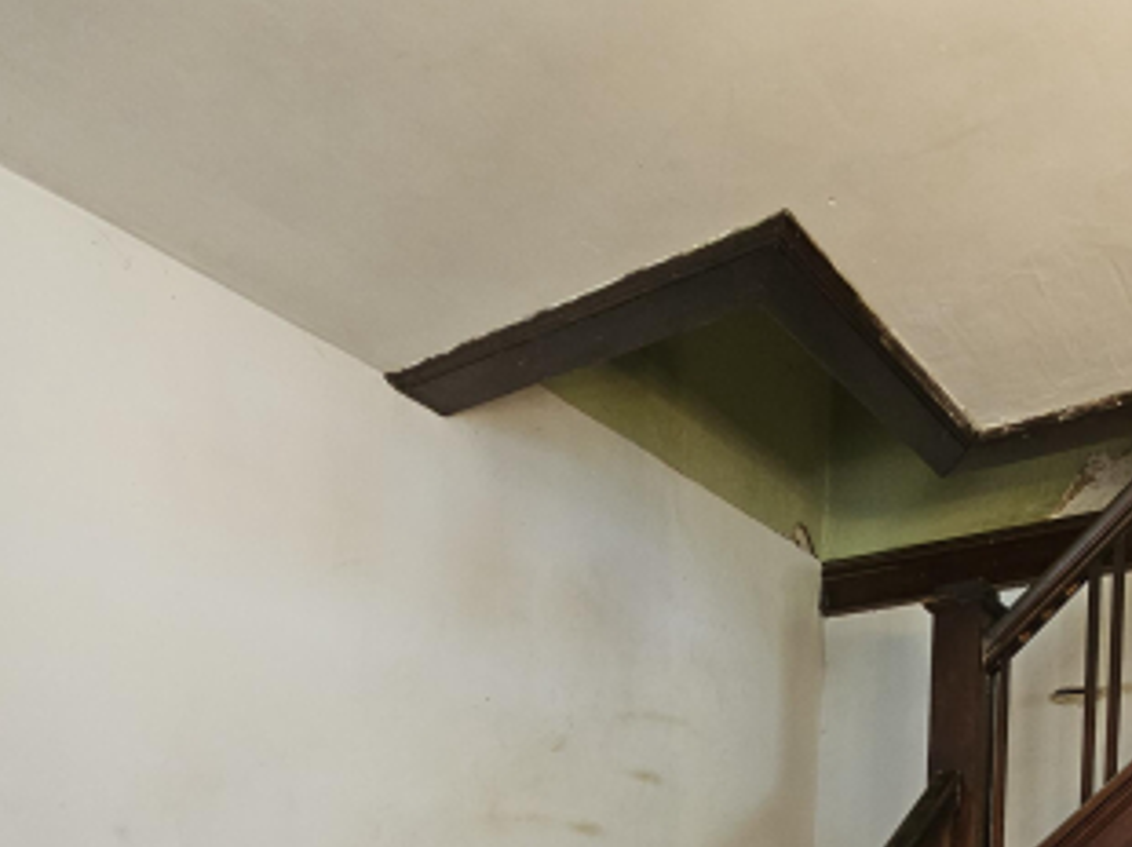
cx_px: 743
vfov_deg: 41.1
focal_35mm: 28
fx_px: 915
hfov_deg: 62.1
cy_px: 905
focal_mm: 2.2
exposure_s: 1/40
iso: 320
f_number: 2.2
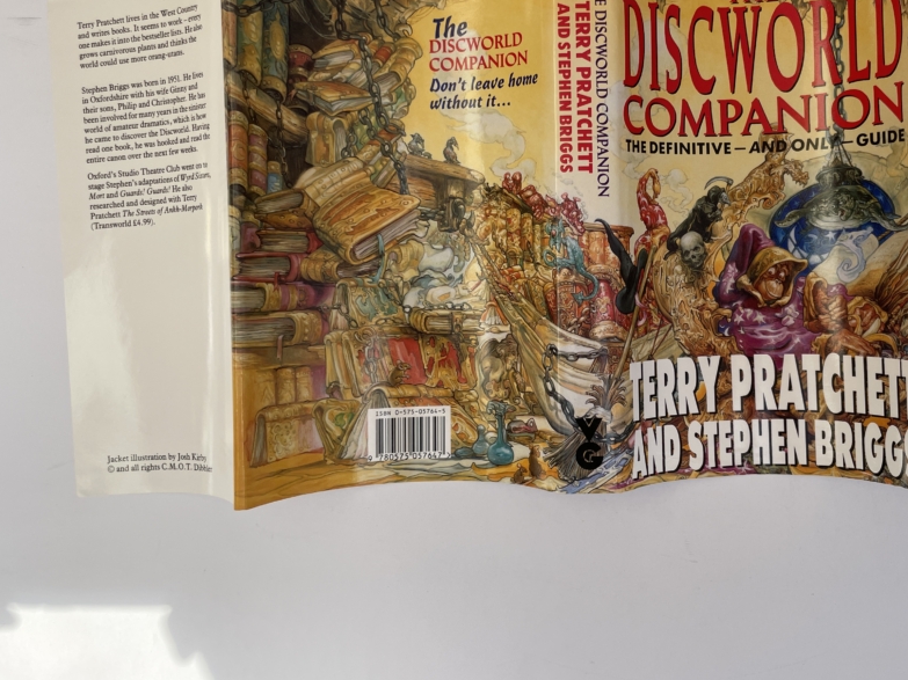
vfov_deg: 41.3
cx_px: 572
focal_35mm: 34
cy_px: 236
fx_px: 892
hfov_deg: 53.3
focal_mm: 4.2
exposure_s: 1/581
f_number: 1.6
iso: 32
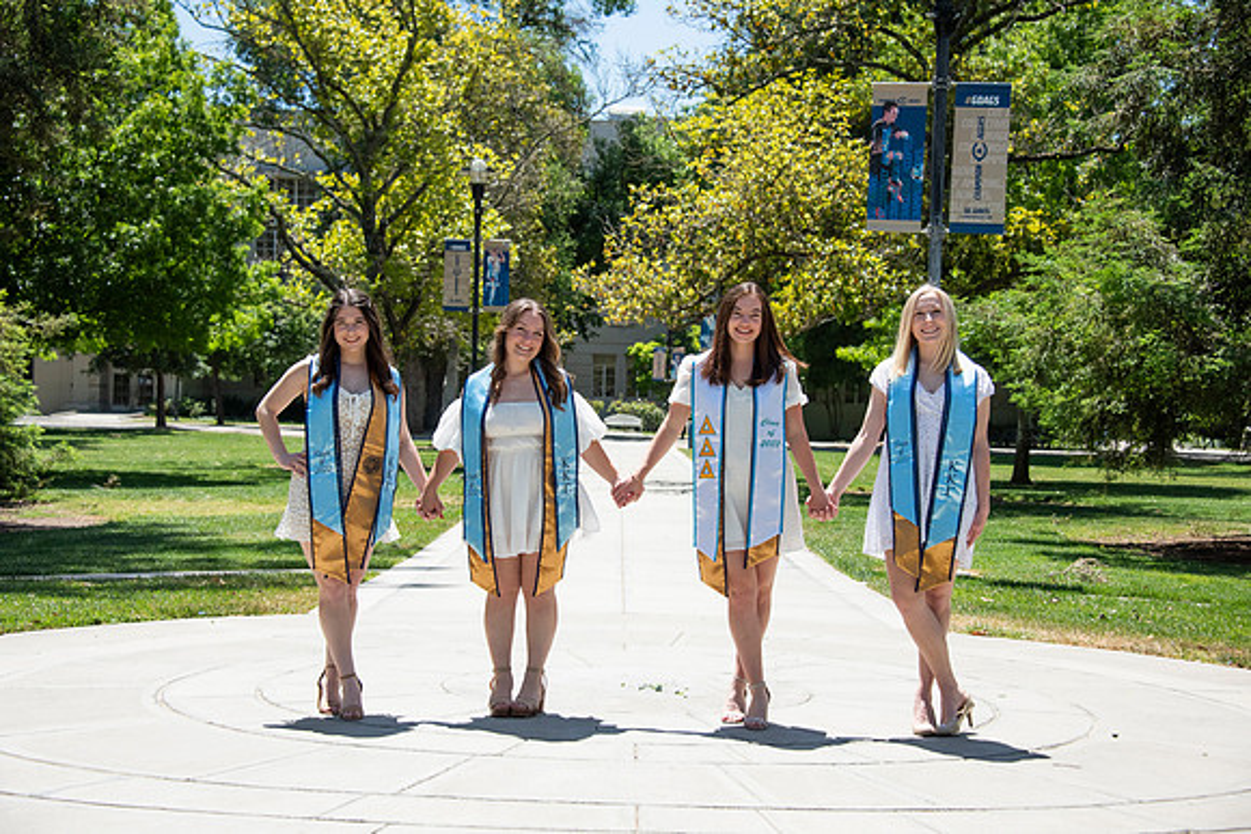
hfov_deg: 32.4
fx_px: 2155
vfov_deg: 21.9
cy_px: 417
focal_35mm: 62
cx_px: 626
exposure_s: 1/2500
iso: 500
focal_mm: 62
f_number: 5.6
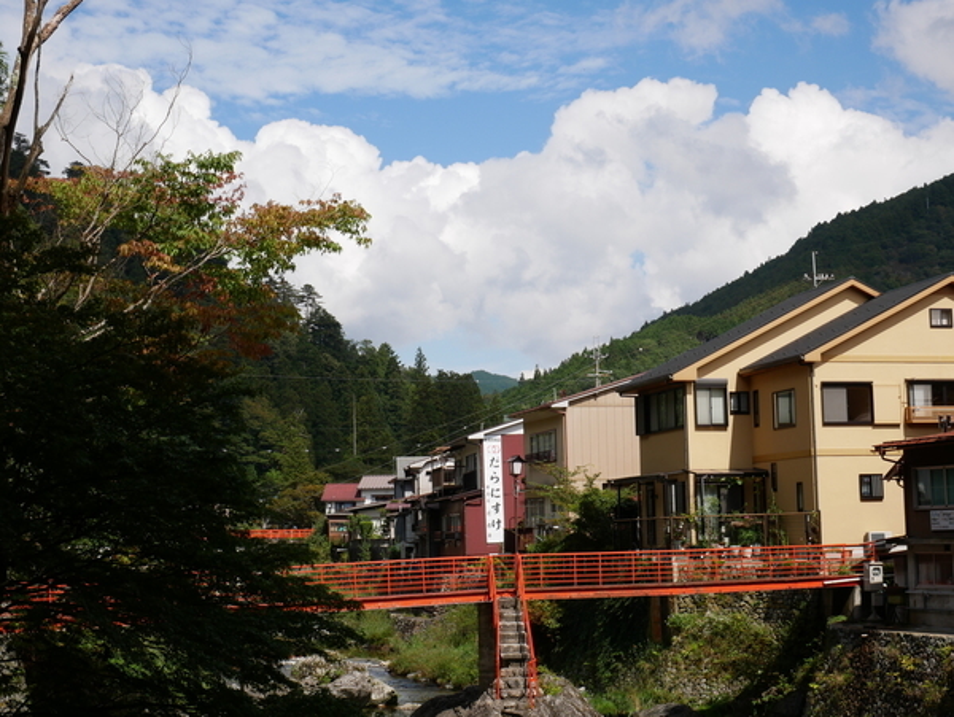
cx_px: 477
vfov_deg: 24.4
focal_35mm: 60
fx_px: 1655
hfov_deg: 32.2
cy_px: 358
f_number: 10
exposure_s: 1/400
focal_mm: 30
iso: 200
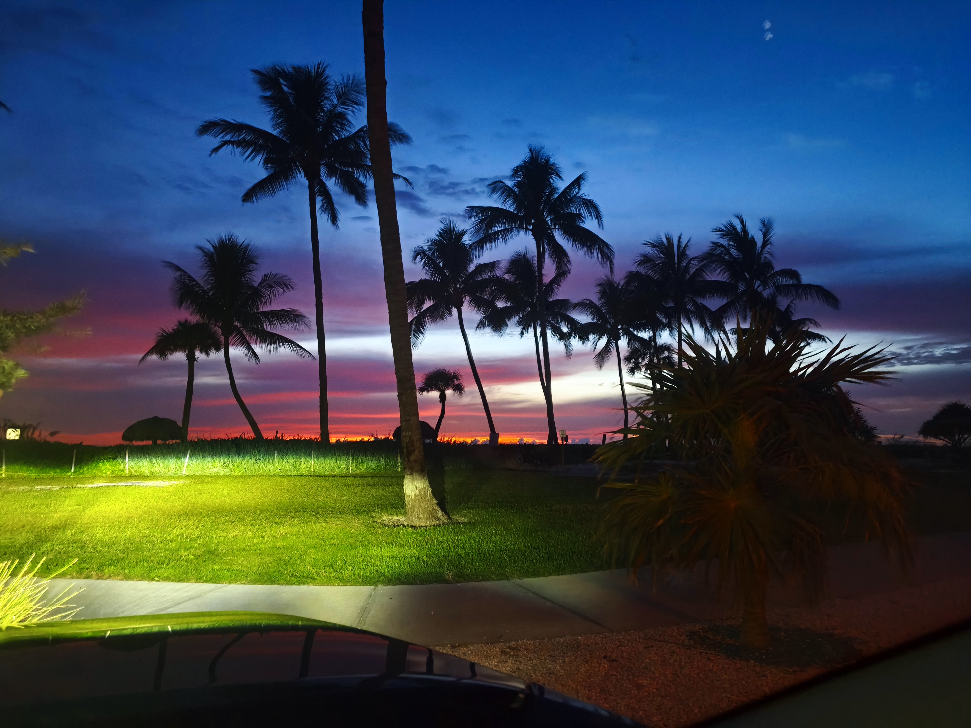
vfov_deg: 58.9
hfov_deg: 73.9
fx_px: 645
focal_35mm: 23
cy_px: 364
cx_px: 486
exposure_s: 1/10.9
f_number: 1.7
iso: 5000
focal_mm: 5.35
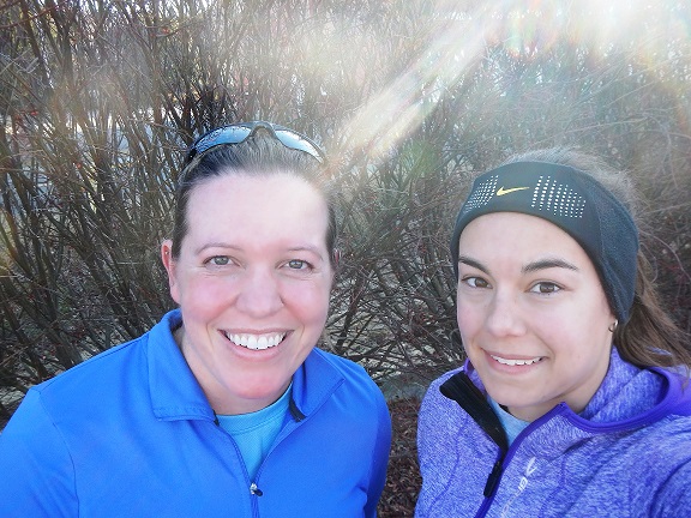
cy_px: 259
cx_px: 346
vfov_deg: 46.8
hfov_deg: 60.0
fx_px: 599
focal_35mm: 30
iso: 125
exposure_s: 1/100
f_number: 3.9
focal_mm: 5.5
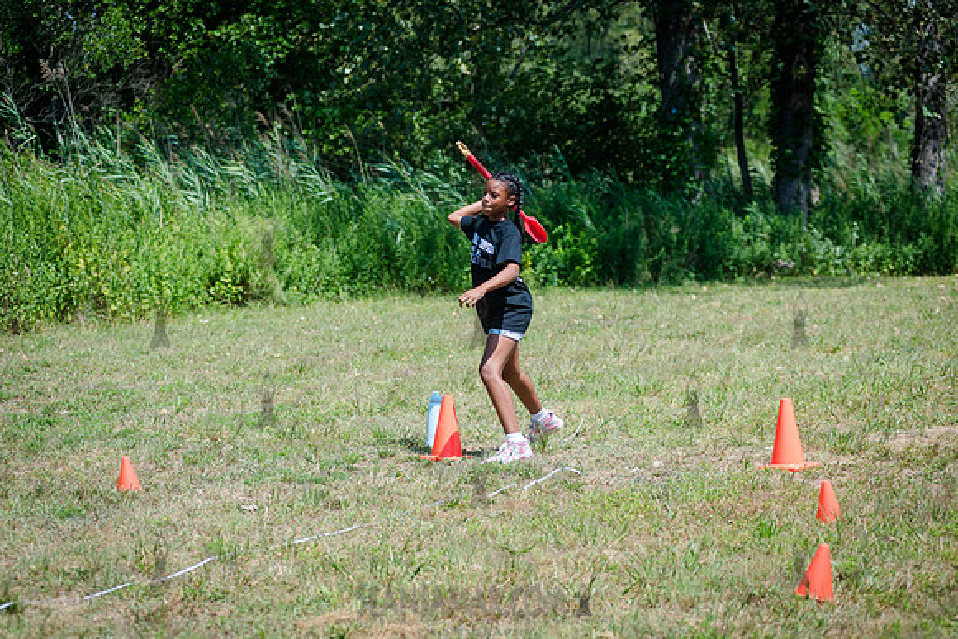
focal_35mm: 100
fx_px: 2662
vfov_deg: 13.7
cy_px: 320
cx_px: 479
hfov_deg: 20.4
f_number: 4
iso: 250
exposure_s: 1/1600
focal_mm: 100
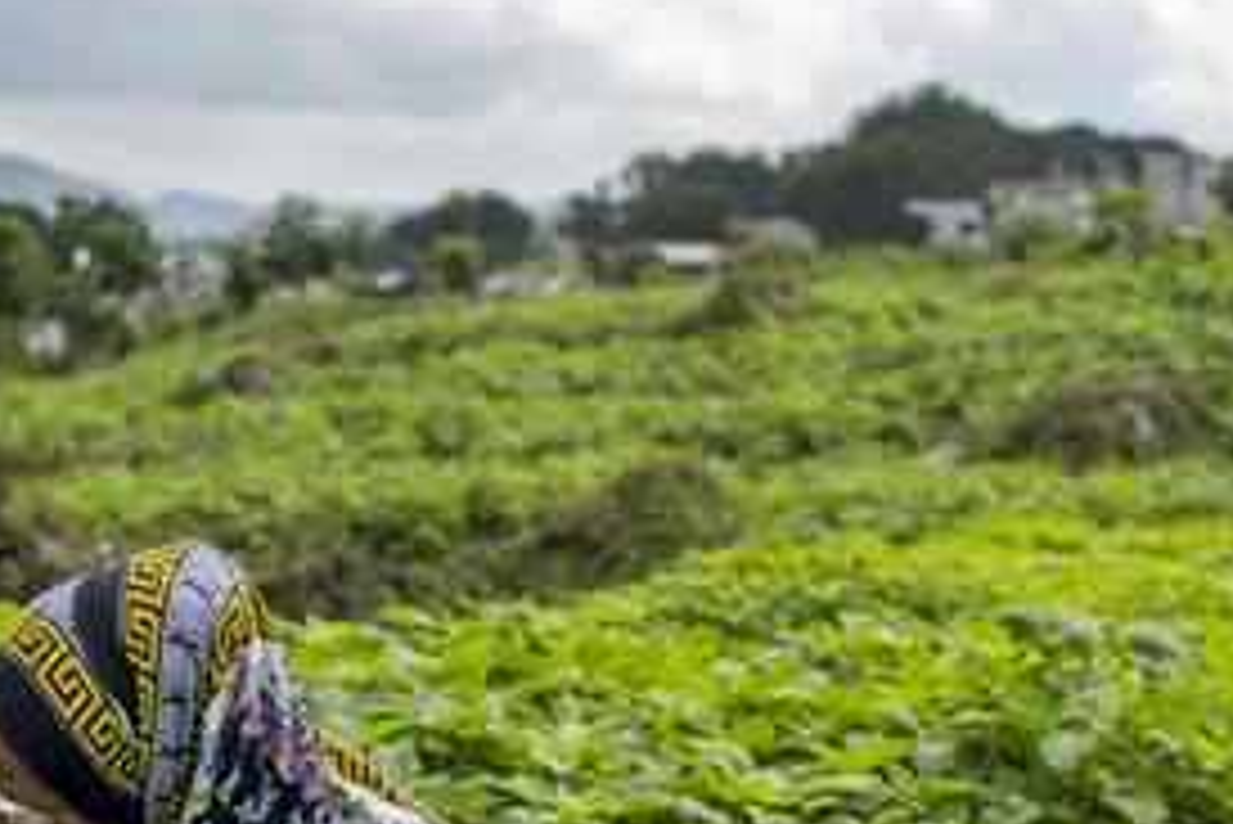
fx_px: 2844
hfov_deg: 24.5
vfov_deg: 16.2
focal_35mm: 83
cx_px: 580
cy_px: 804
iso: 100
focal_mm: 35
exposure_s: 1/640
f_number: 2.8
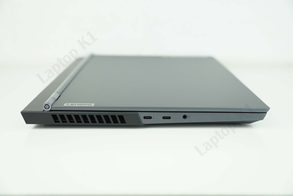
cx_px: 146
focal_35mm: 48
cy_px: 98
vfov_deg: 28.1
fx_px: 391
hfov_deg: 41.1
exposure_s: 1/100
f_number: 2.8
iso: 100
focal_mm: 32
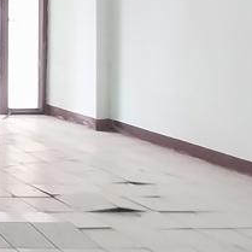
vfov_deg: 25.7
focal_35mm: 63
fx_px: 519
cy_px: -11
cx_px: -364
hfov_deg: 14.9
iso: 100
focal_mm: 1.3
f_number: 2.2
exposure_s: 1/50
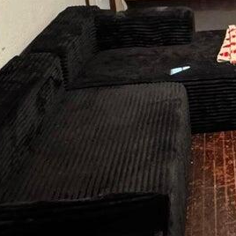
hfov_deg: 23.5
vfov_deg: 25.8
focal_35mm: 63
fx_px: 486
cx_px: 321
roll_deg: -0.3
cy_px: -4
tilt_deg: -16.7
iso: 800
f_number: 2.2
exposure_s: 1/40
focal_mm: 2.22
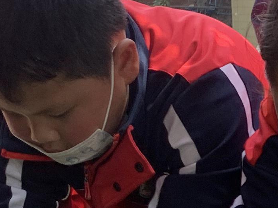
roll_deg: +1.5
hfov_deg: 12.7
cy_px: 341
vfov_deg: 9.6
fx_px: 1197
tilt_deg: -14.1
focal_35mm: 149
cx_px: 387
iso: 25
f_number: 1.8
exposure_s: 1/212
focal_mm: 4.25
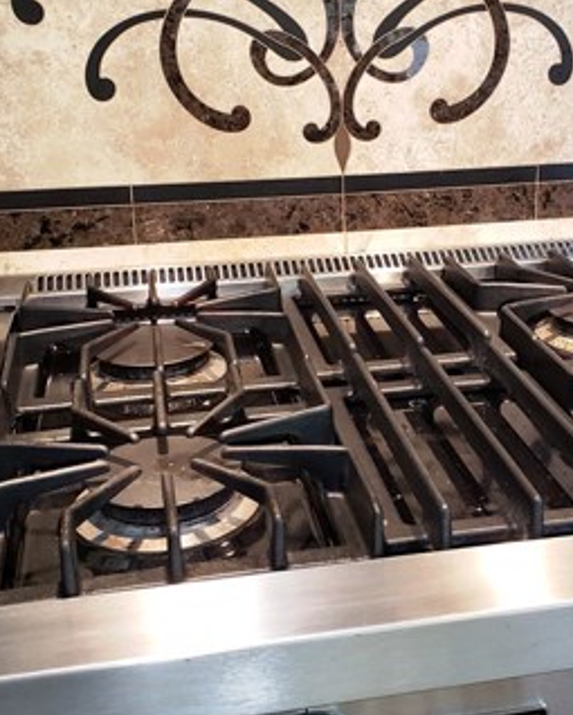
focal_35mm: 51
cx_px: 384
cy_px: 301
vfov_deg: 36.5
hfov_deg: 29.5
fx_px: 1080
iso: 320
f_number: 2.4
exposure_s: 1/60
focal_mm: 4.3
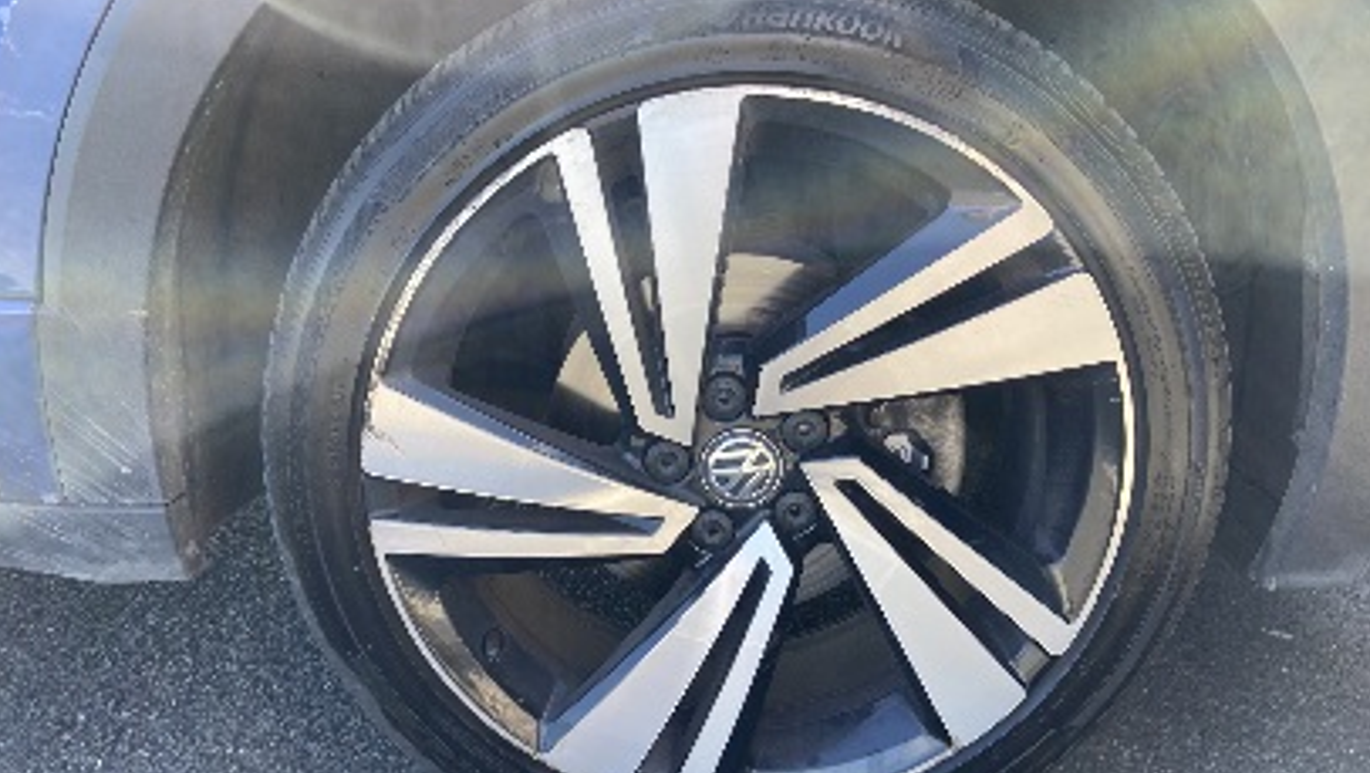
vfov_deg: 40.3
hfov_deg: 66.0
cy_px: 402
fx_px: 1054
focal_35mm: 29
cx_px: 675
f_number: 1.8
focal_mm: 4.25
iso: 32
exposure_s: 1/263
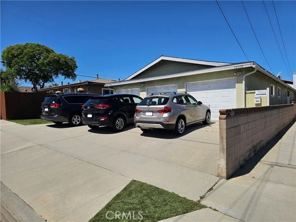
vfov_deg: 58.9
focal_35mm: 23
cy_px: 111
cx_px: 148
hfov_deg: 73.9
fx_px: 197
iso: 10
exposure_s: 1/1290
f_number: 1.7
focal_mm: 6.3
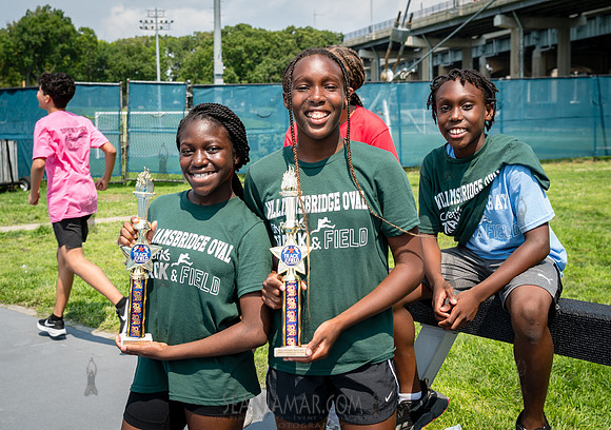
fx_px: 770
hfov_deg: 43.3
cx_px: 293
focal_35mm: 45
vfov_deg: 31.2
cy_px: 195
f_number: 5
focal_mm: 35
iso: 100
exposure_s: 1/250
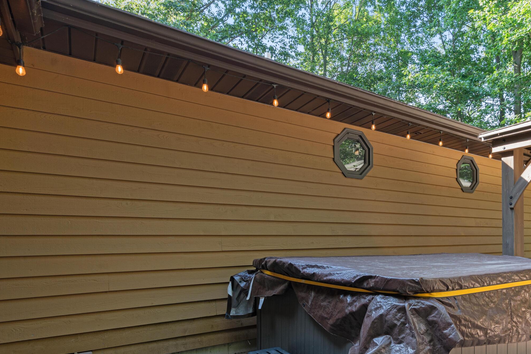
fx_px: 354
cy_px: 246
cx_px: 367
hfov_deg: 70.9
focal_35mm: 24
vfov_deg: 51.8
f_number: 8
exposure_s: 1/20
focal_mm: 16
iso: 250
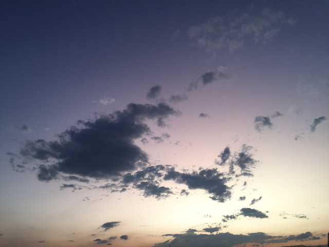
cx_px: 164
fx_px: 276
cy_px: 124
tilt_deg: +26.5
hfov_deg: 61.7
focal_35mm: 29
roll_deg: -0.2
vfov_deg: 48.2
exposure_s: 1/60
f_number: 2.2
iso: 32
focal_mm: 4.15
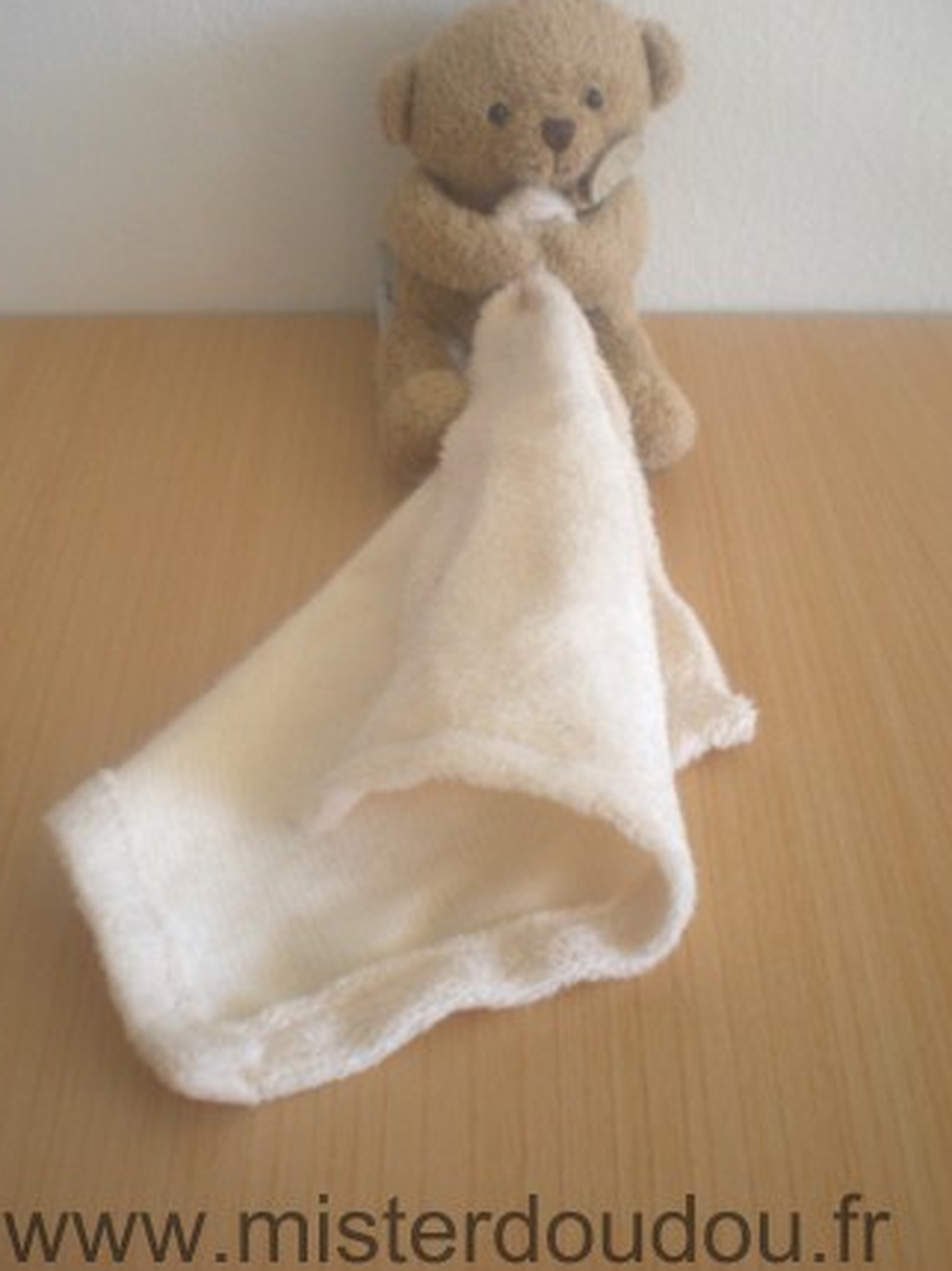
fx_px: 1688
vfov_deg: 41.1
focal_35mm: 46
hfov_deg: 31.5
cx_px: 443
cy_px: 520
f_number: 3.1
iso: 134
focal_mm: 6.3
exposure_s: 1/62.4
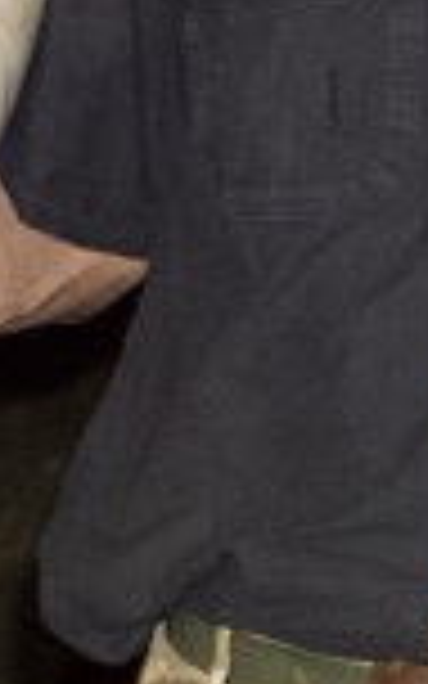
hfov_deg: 2.9
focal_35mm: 451
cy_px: 585
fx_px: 8417
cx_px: 1388
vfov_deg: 4.7
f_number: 1.7
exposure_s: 1/10
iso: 800
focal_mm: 25
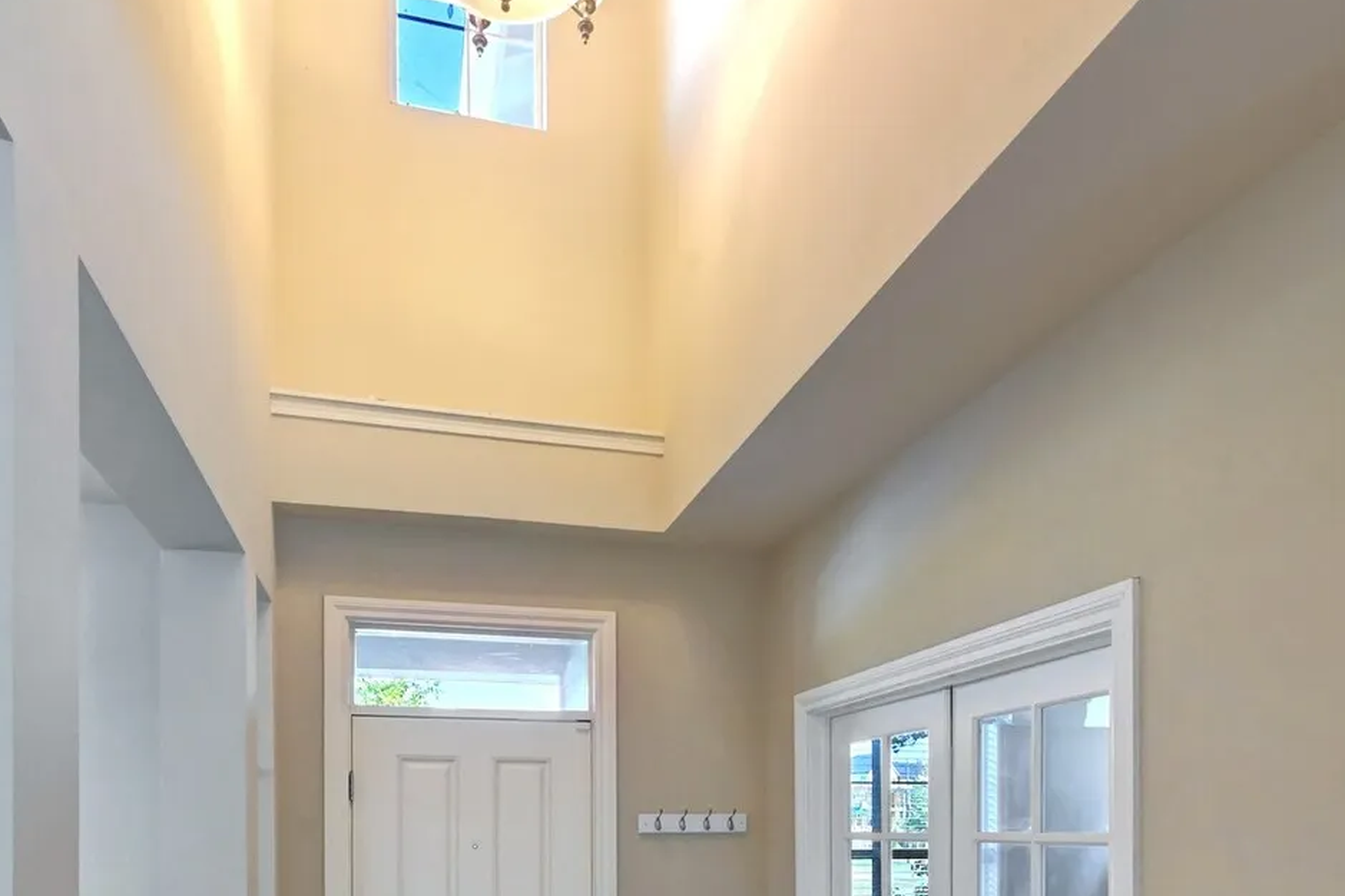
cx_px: 665
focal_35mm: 23
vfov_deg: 48.5
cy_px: 827
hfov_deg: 76.1
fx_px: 859
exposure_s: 1/5
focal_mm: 10
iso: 3200
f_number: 11
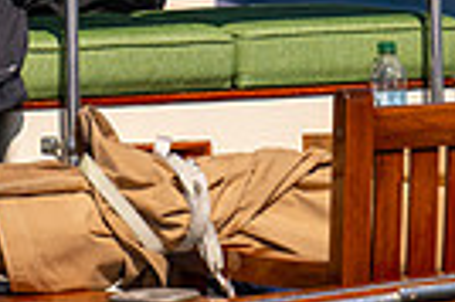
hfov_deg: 1.2
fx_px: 21927
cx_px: -200
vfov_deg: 0.8
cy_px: -222
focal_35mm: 1737
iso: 200
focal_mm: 400
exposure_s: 1/3200
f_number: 4.5
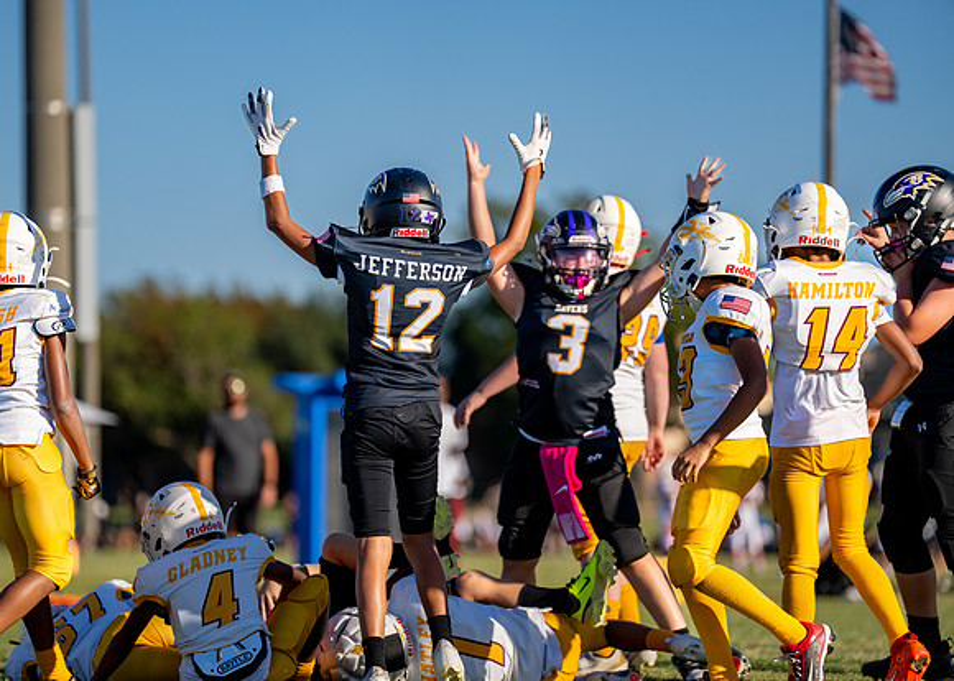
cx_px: 435
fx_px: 5770
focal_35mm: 213
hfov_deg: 9.5
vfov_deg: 6.8
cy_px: 344
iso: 160
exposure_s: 1/3200
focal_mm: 200
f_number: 2.8
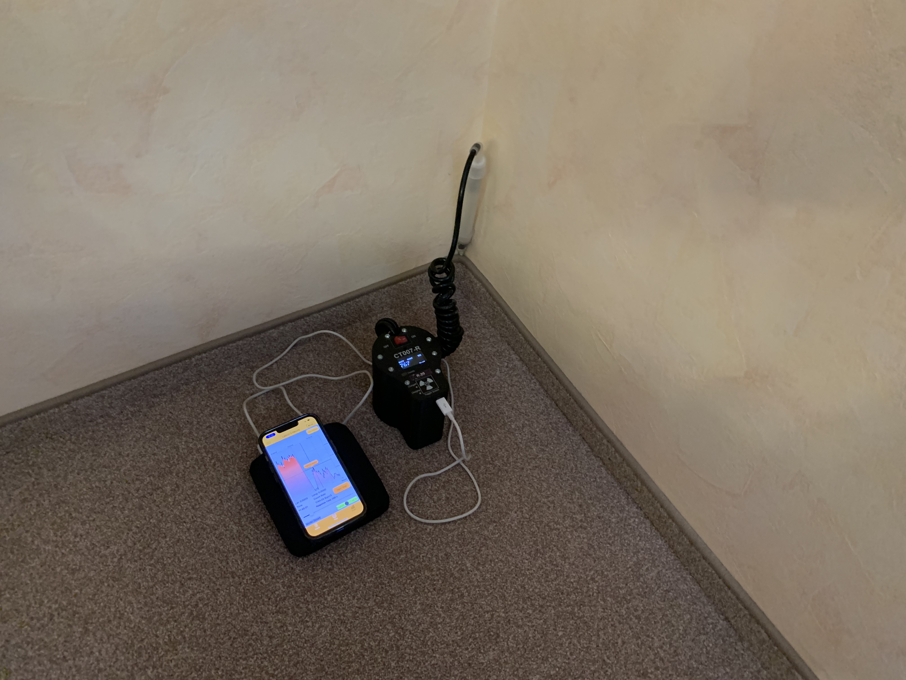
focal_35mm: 26
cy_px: 340
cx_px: 453
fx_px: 680
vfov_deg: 53.1
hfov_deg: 67.3
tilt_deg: -50.1
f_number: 1.8
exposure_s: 1/25
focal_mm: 4.25
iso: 500
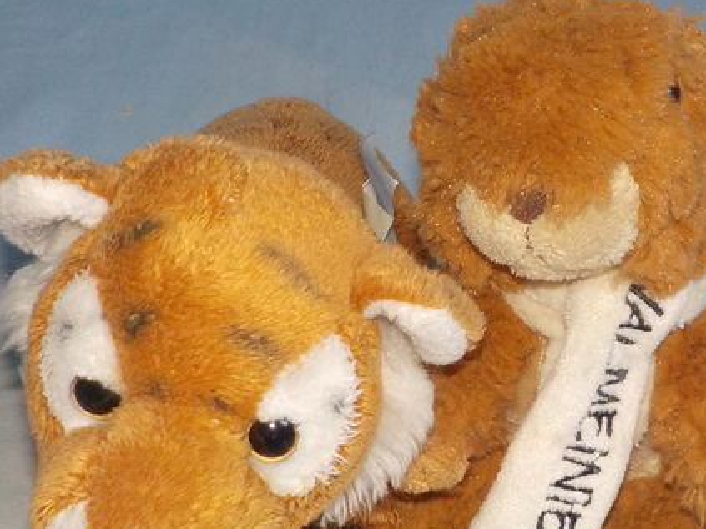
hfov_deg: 27.2
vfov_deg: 20.7
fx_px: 1448
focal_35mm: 71
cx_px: 487
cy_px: 215
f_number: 3.3
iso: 200
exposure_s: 1/30
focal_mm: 4.1
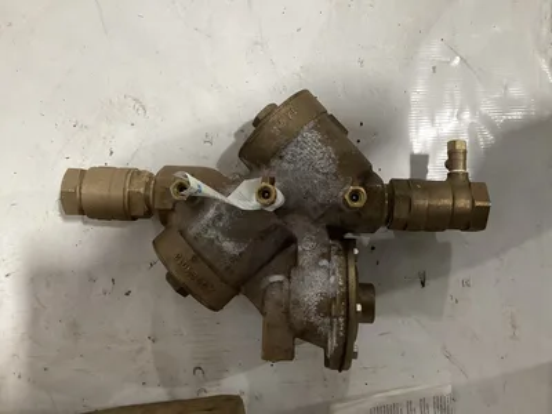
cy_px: 207
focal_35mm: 31
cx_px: 276
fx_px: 494
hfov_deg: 58.4
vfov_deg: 45.4
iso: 320
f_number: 2.4
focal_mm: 3.3
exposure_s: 1/50
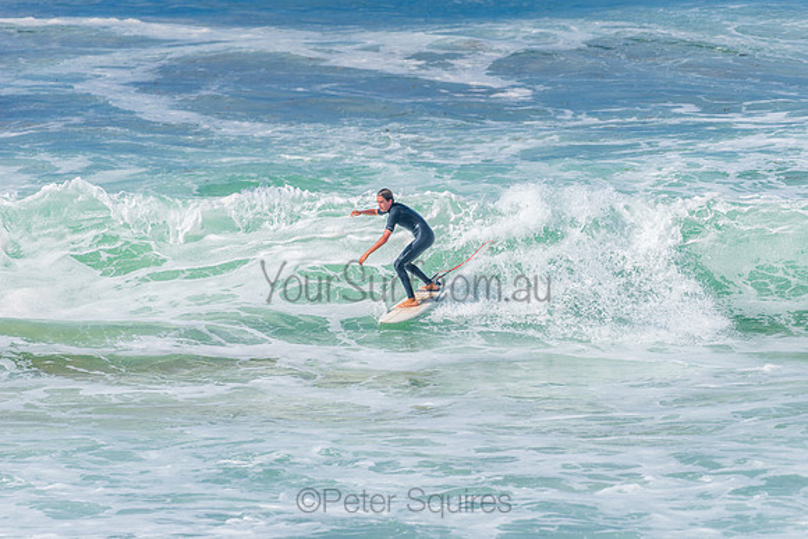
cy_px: 270
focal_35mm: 500
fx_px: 11224
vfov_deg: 2.8
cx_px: 404
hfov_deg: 4.1
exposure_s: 1/2000
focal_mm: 500
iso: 140
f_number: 5.6
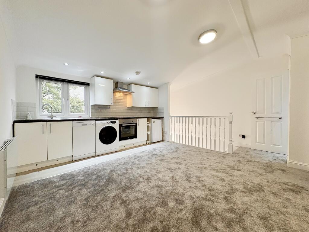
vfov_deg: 85.7
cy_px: 116
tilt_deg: -0.5
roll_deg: +0.6
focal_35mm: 14
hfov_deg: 102.1
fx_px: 125
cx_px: 154
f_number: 2.2
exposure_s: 1/50
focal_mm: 2.22
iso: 125
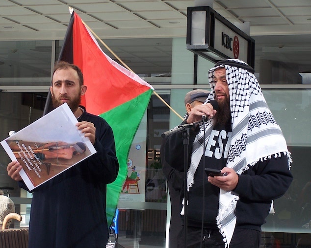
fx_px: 1012
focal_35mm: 110
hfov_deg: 17.5
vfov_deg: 14.0
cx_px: 155
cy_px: 124
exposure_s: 1/350
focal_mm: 17.5
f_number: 3.2
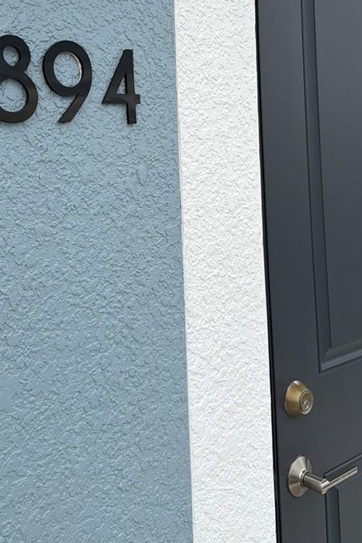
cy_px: 128
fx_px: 664
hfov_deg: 30.5
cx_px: 156
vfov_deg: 42.9
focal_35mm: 44
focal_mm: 6.76
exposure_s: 1/4975
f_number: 1.78
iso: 80
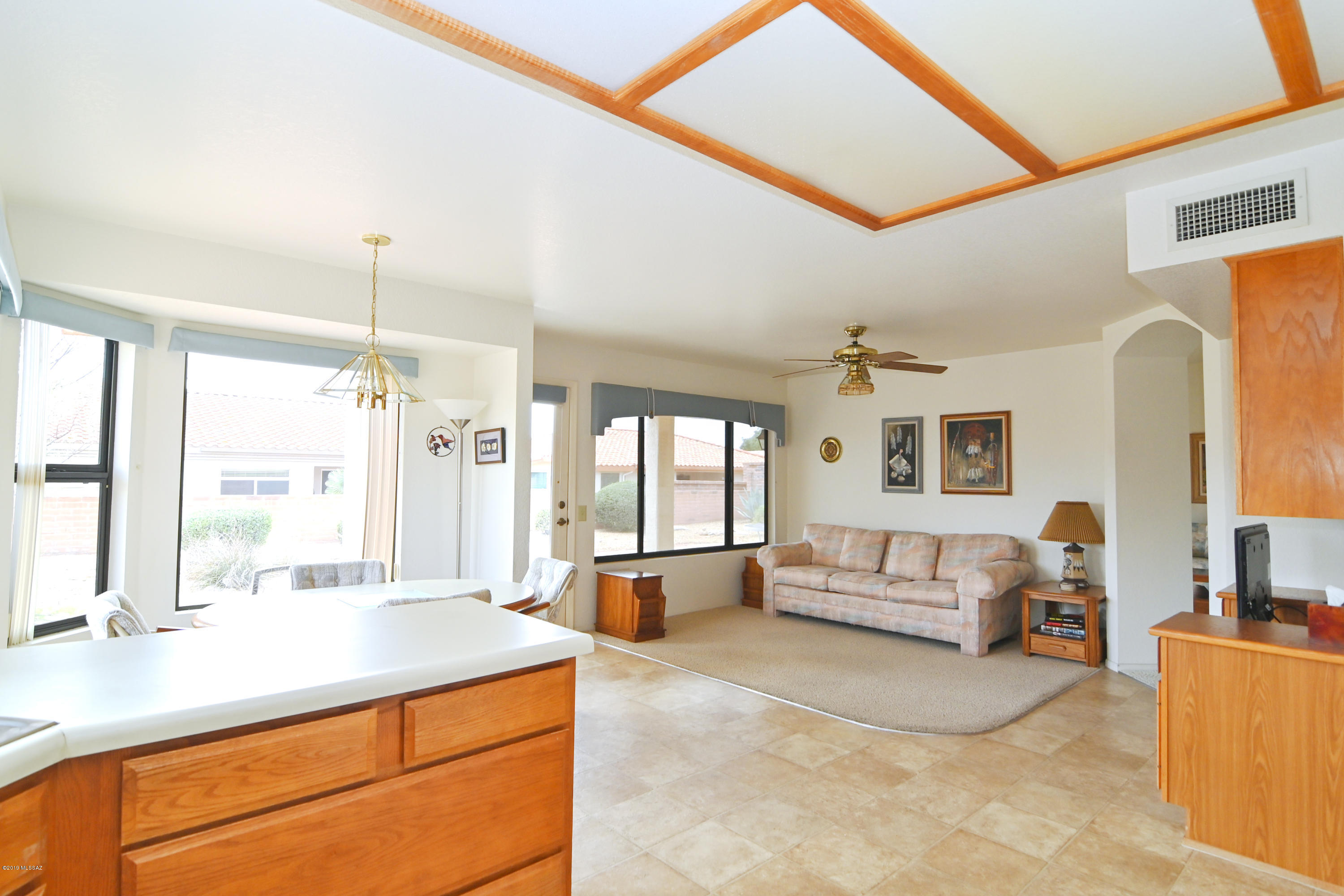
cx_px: 672
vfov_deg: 67.4
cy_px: 448
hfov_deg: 90.0
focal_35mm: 18
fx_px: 672
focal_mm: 12
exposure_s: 1/40
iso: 200
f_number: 7.1
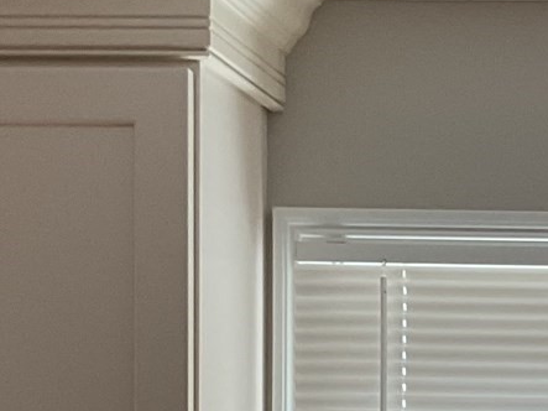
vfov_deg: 10.6
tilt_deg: -3.4
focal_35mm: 134
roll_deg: -1.3
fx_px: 2121
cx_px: 772
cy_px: 640
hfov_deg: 14.0
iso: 32
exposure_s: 1/120
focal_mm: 3
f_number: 1.8
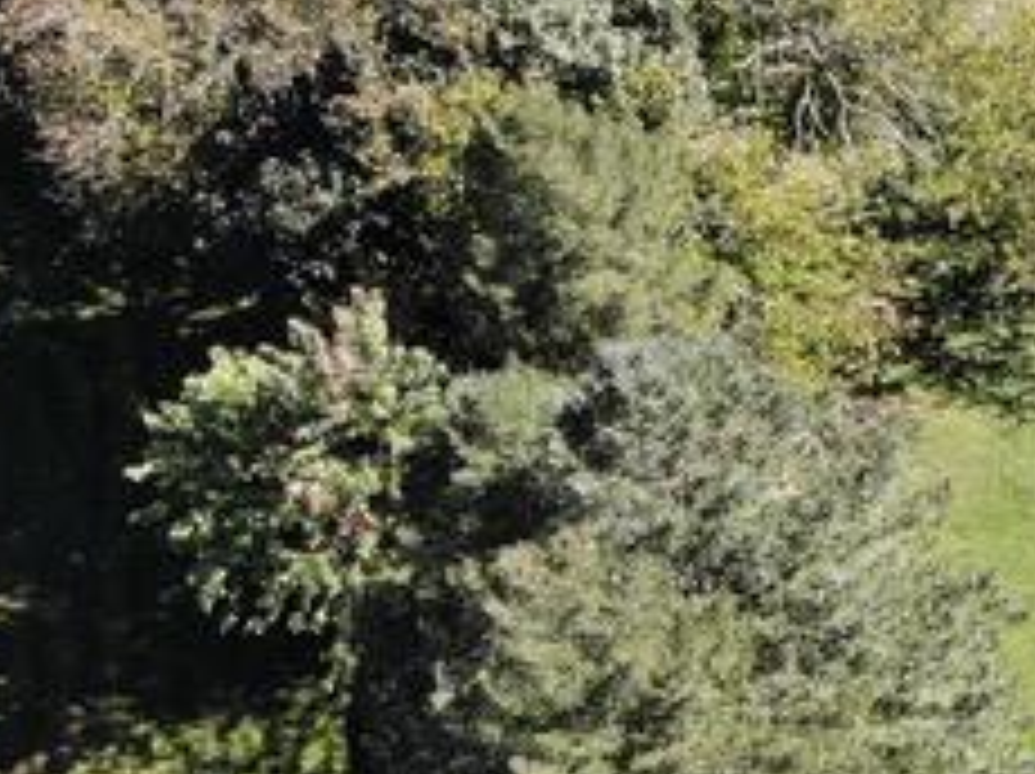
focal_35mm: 107
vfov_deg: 13.3
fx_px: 3196
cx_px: 2030
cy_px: 1004
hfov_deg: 15.1
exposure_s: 1/306
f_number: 2.8
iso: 102
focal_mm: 4.5
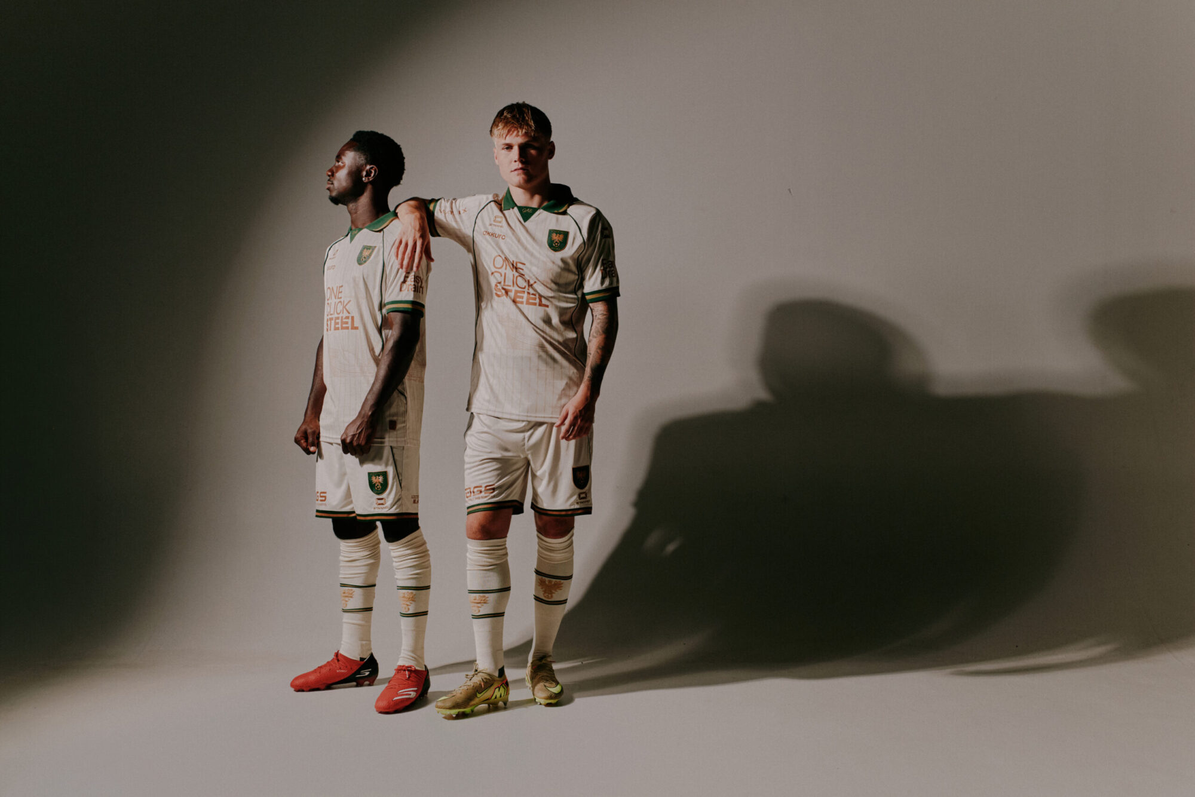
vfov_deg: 32.6
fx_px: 1361
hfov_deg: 47.4
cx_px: 598
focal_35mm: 41
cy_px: 398
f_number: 5.6
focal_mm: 41
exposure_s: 1/250
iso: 400
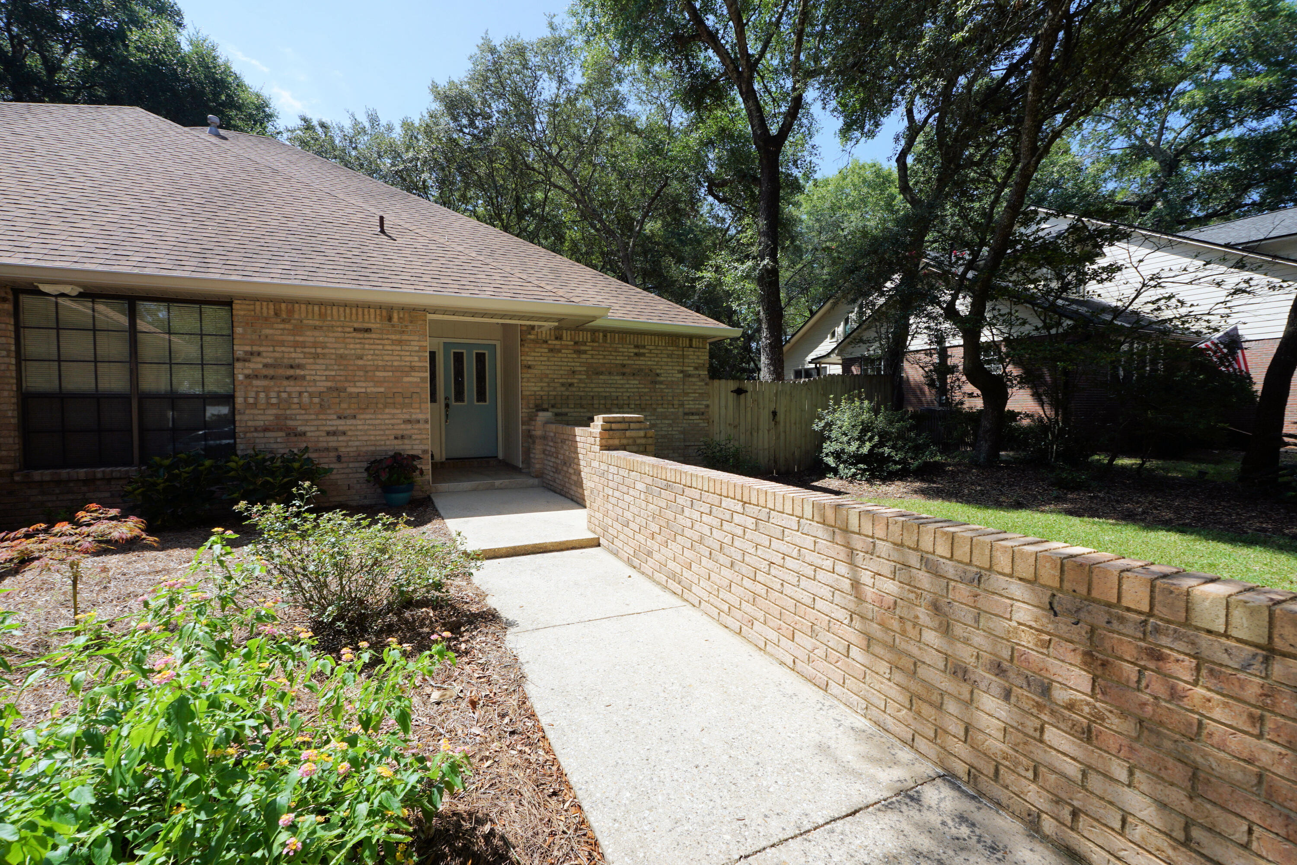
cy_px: 432
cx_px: 648
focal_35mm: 15
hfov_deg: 100.4
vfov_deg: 77.3
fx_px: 540
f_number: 8
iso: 100
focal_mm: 10
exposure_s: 1/200
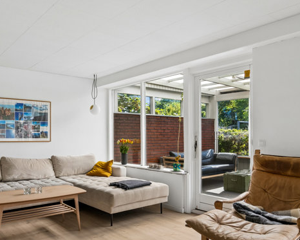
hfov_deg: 58.3
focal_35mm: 29
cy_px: 135
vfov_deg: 49.9
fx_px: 258
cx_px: 88
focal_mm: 18
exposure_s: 1/160
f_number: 7.1
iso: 800
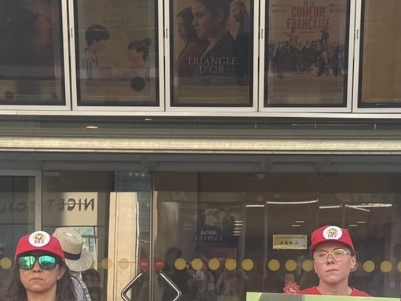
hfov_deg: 20.8
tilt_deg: -1.0
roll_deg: -0.3
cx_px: 241
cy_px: 279
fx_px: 1089
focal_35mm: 94
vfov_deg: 15.5
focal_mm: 6.76
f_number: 1.78
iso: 80
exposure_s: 1/632
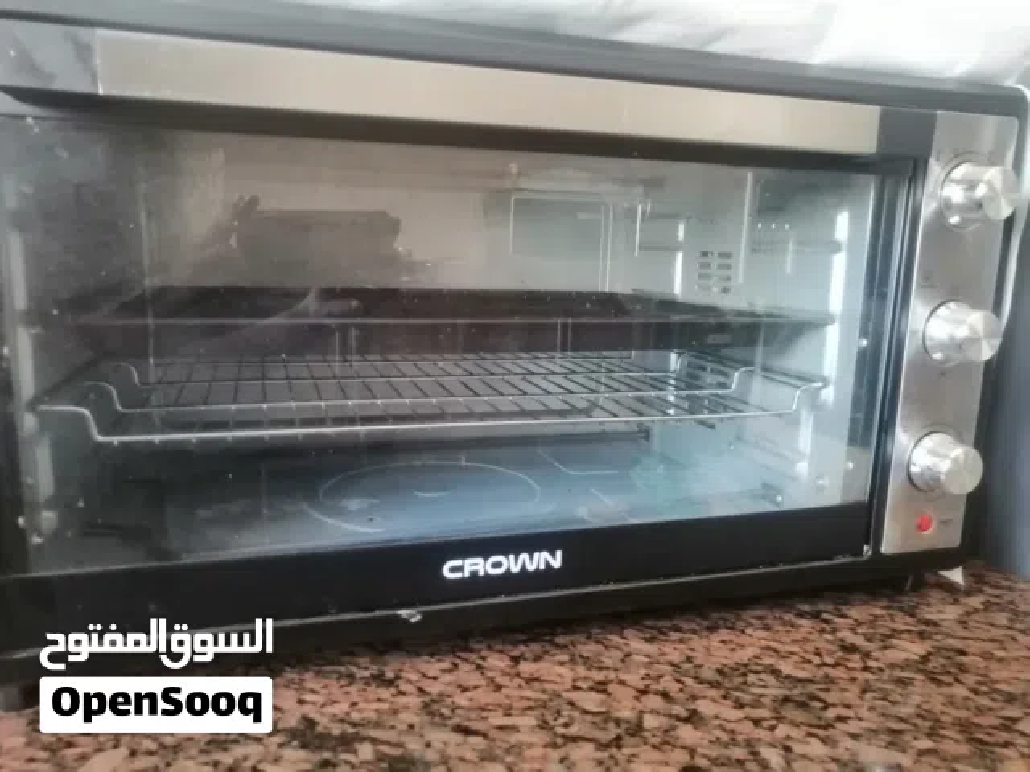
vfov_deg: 53.1
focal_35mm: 26
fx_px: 774
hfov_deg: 67.3
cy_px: 386
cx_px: 515
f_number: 1.8
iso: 1000
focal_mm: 3.96
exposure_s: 1/16.7
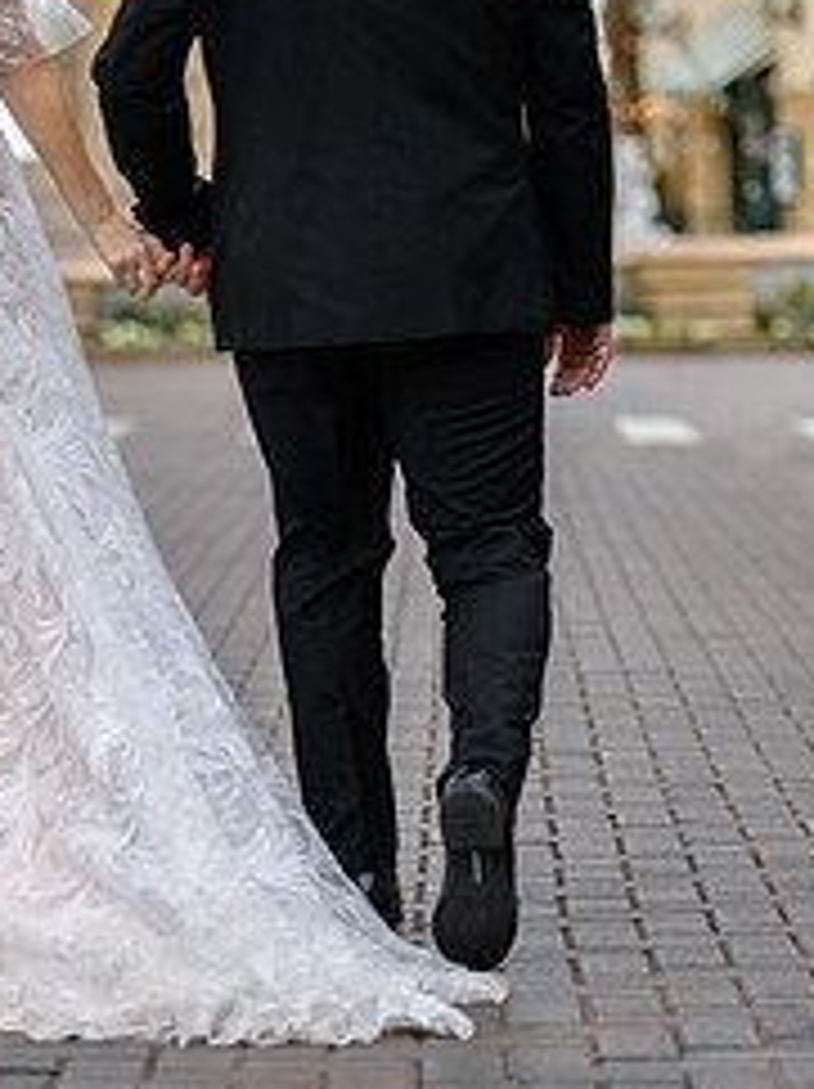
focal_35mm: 197
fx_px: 6188
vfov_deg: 10.0
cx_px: 252
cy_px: 441
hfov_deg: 7.5
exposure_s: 1/3200
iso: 250
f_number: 2.8
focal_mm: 110
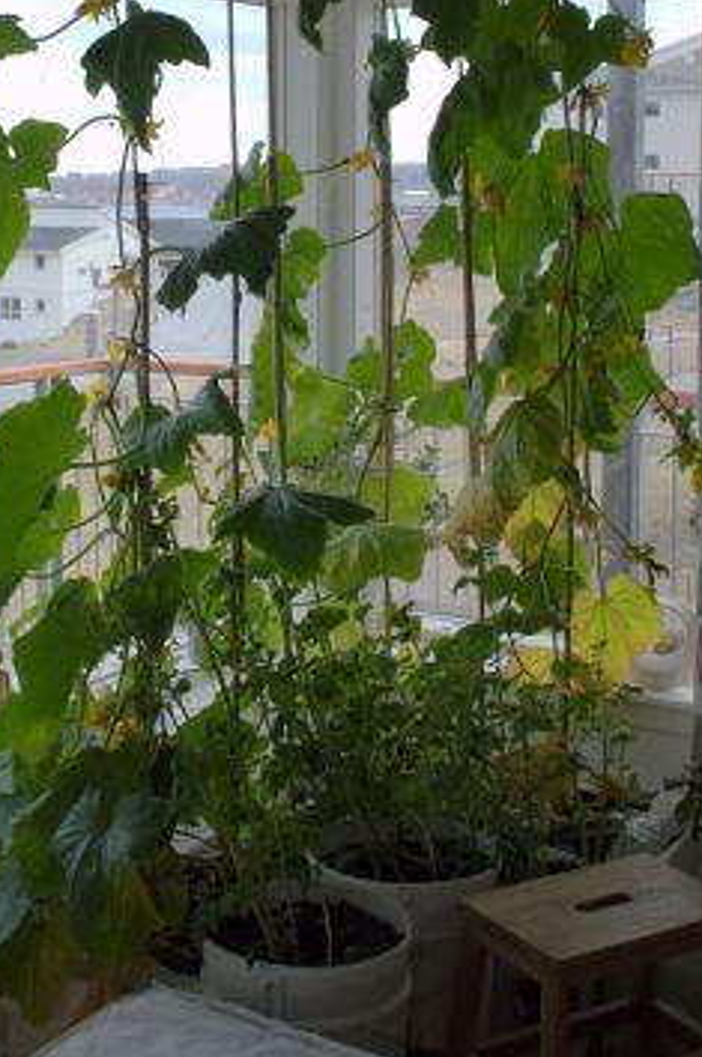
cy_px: 215
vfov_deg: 34.6
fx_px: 1643
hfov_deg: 24.0
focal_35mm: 56
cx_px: 226
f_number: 6.3
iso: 200
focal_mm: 22
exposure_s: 1/160
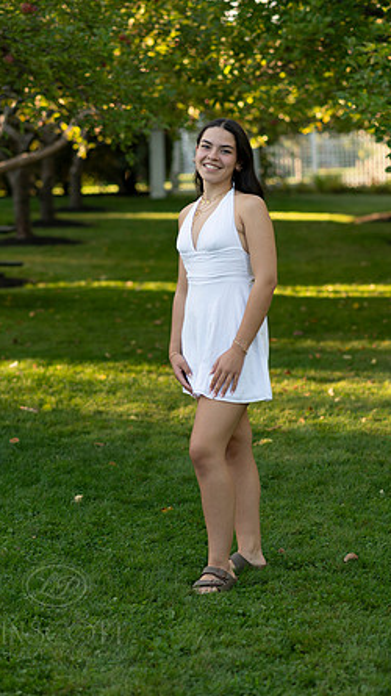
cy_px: 349
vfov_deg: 23.7
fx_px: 1660
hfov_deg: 13.4
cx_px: 180
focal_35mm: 90
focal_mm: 85
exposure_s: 1/250
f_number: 2.8
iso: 100
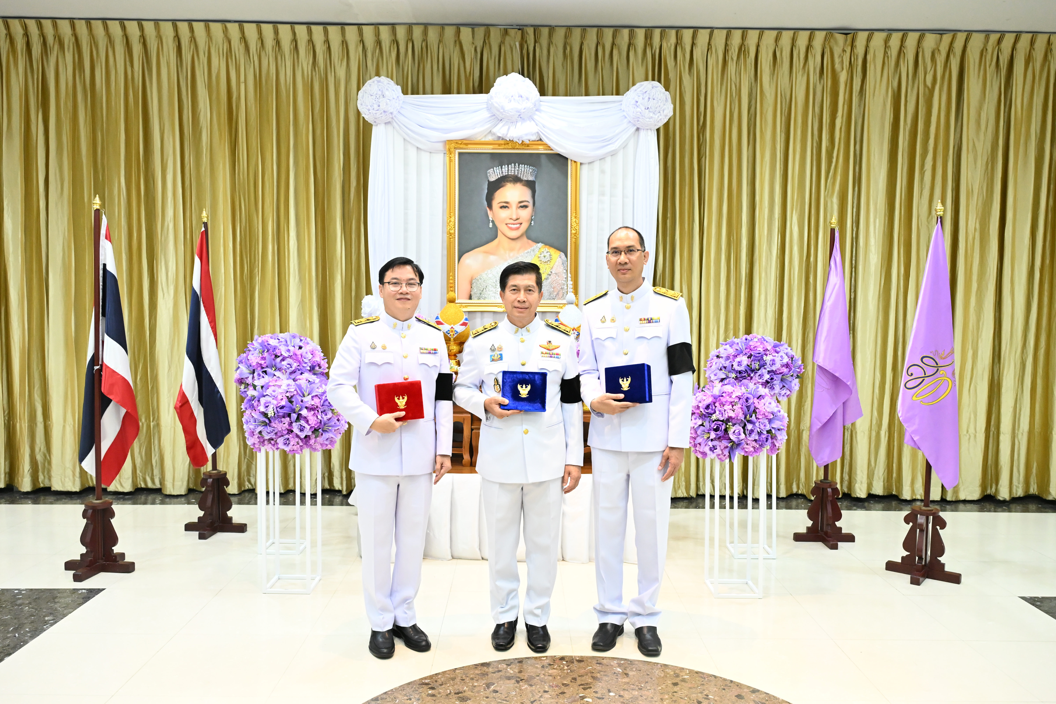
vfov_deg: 45.0
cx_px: 528
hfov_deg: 63.7
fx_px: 851
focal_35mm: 29
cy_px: 352
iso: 6400
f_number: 4
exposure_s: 1/200
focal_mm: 29
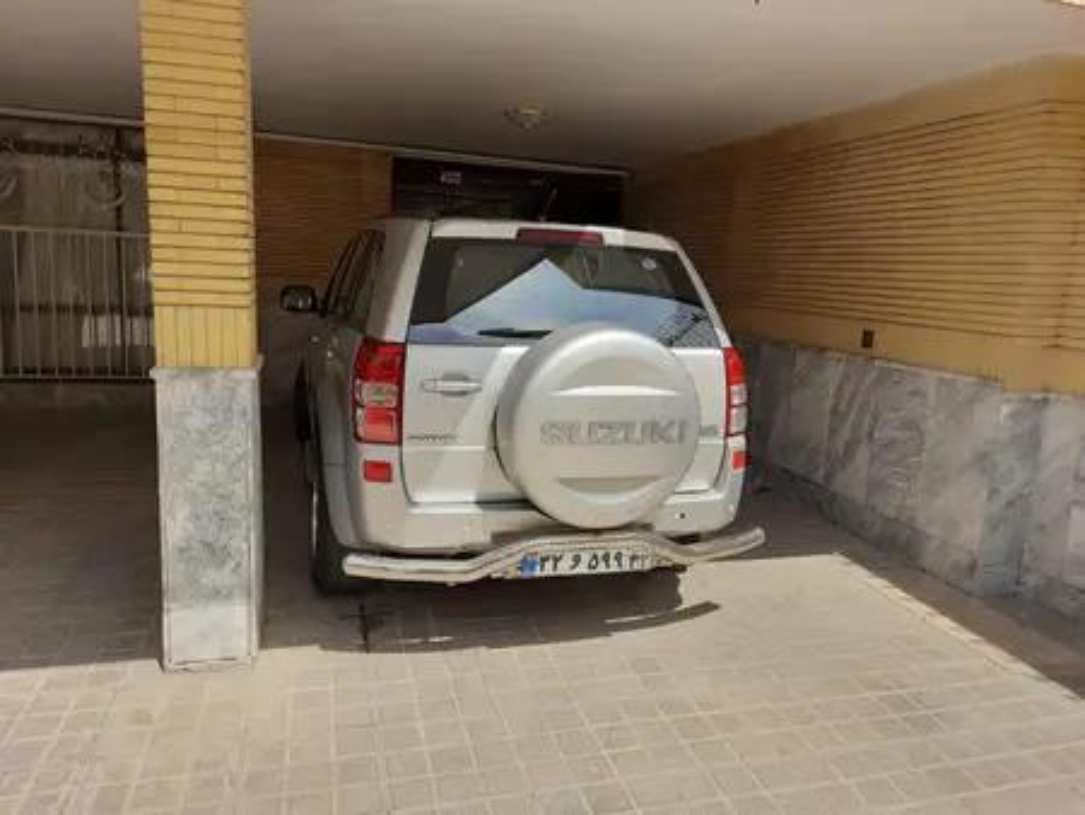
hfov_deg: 71.6
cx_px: 542
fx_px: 753
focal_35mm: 24
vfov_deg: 56.9
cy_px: 408
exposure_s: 1/684
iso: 20
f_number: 1.8
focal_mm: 5.23
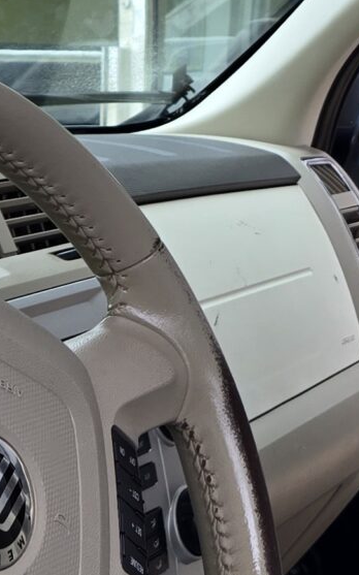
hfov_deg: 11.1
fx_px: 1754
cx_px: 570
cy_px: -45
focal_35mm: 112
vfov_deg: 18.0
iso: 25
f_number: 1.8
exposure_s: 1/180
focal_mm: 5.4
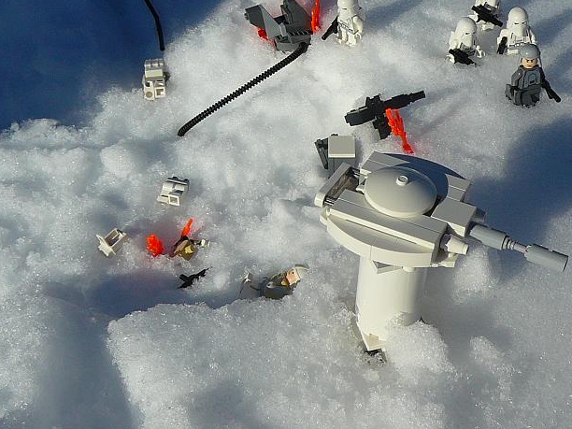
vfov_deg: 26.0
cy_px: 159
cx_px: 323
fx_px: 925
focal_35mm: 56
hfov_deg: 34.3
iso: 80
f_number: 5
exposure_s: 1/1300
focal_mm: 5.2
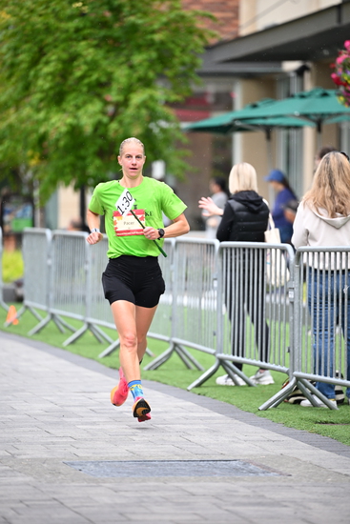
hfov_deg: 6.9
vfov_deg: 10.3
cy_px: 262
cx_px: 175
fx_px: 2915
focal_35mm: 200
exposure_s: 1/1250
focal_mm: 200
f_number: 2.8
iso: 1250
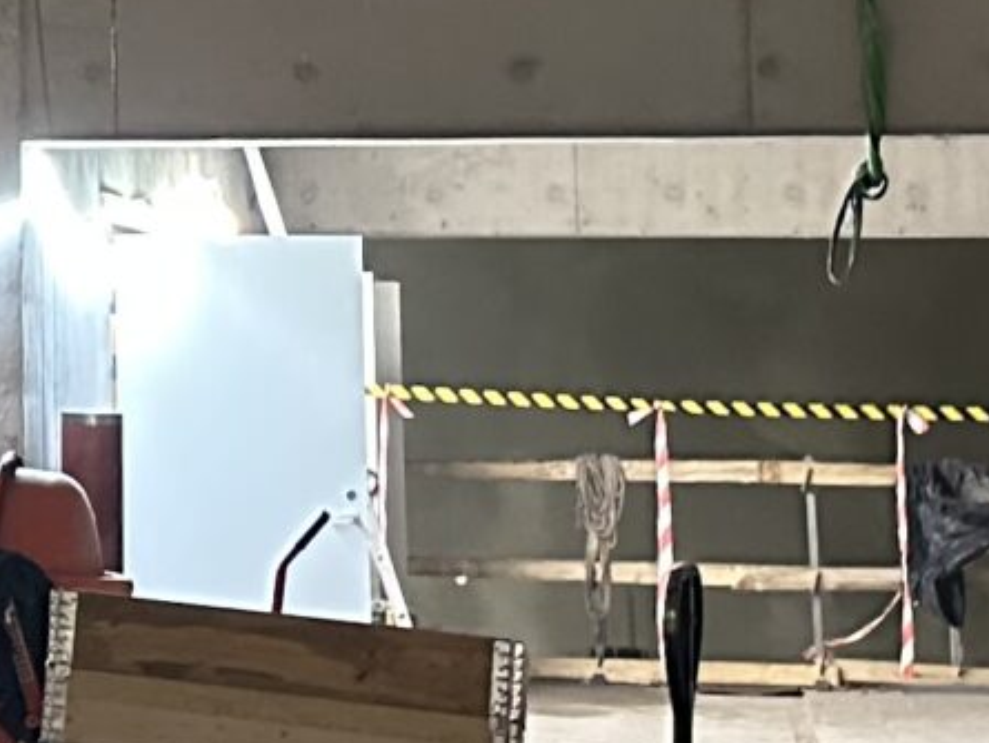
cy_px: -133
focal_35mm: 138
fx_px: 3944
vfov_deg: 10.6
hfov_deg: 13.7
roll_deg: -1.2
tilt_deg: +6.6
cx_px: -340
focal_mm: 6.86
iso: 1000
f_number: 1.78
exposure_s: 1/50
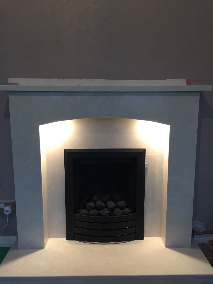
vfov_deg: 61.7
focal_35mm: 29
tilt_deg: -9.7
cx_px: 106
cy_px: 142
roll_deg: +0.2
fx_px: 238
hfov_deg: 48.2
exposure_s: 1/33
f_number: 2.2
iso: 100
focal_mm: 4.15
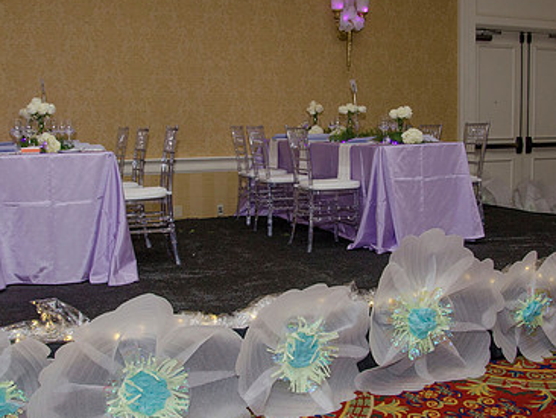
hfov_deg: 45.7
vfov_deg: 35.1
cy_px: 185
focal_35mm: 41
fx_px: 659
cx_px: 302
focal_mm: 18
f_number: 5.6
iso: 400
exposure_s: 1/40
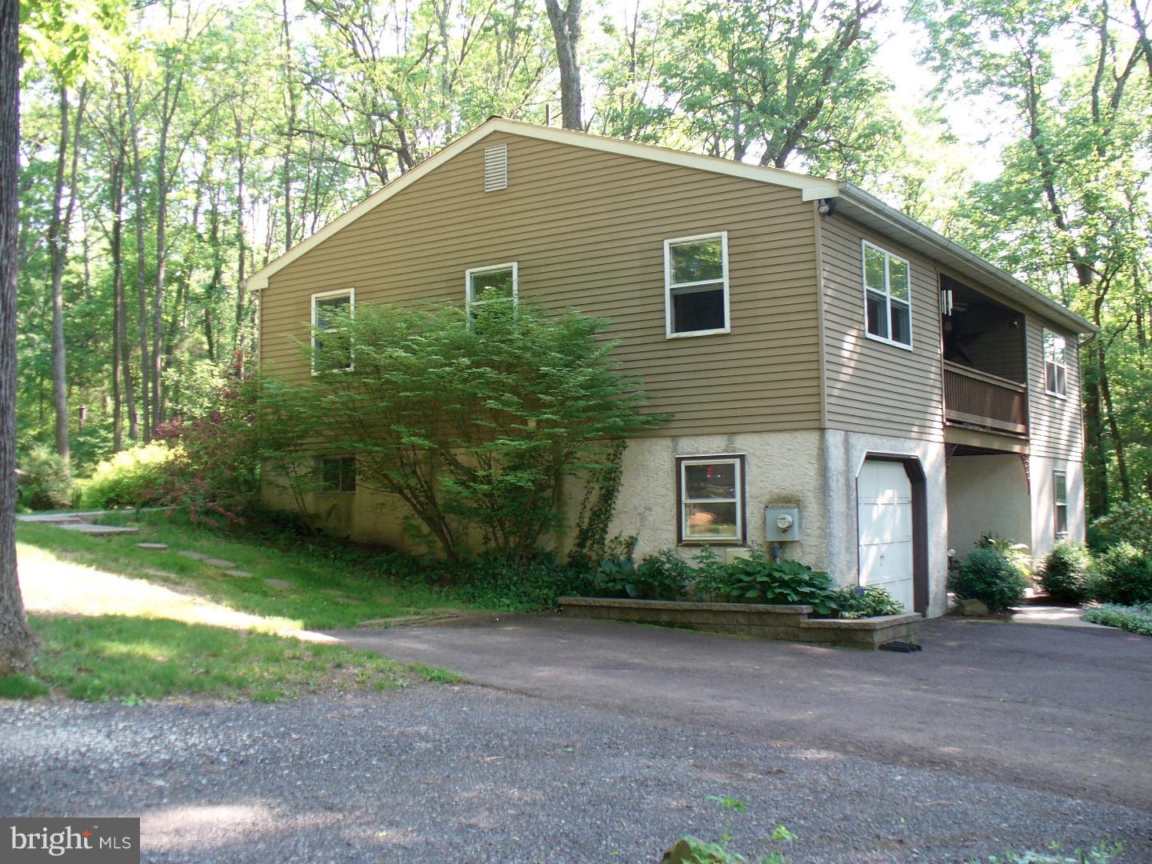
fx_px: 1231
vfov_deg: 38.7
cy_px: 432
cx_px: 576
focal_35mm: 37
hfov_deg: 50.1
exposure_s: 1/60
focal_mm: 6.1
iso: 80
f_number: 2.8
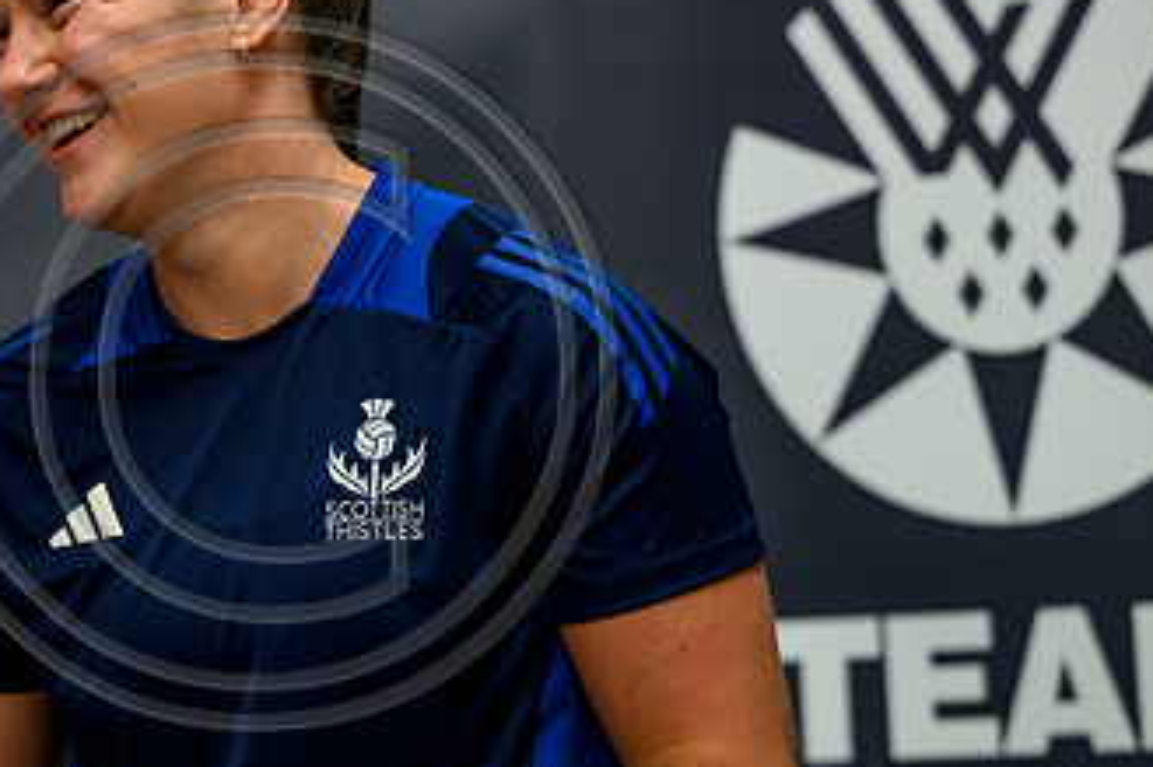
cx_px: 103
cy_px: 311
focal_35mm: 211
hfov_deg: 9.7
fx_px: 6754
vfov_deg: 6.5
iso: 4000
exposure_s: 1/400
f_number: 3.5
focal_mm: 104
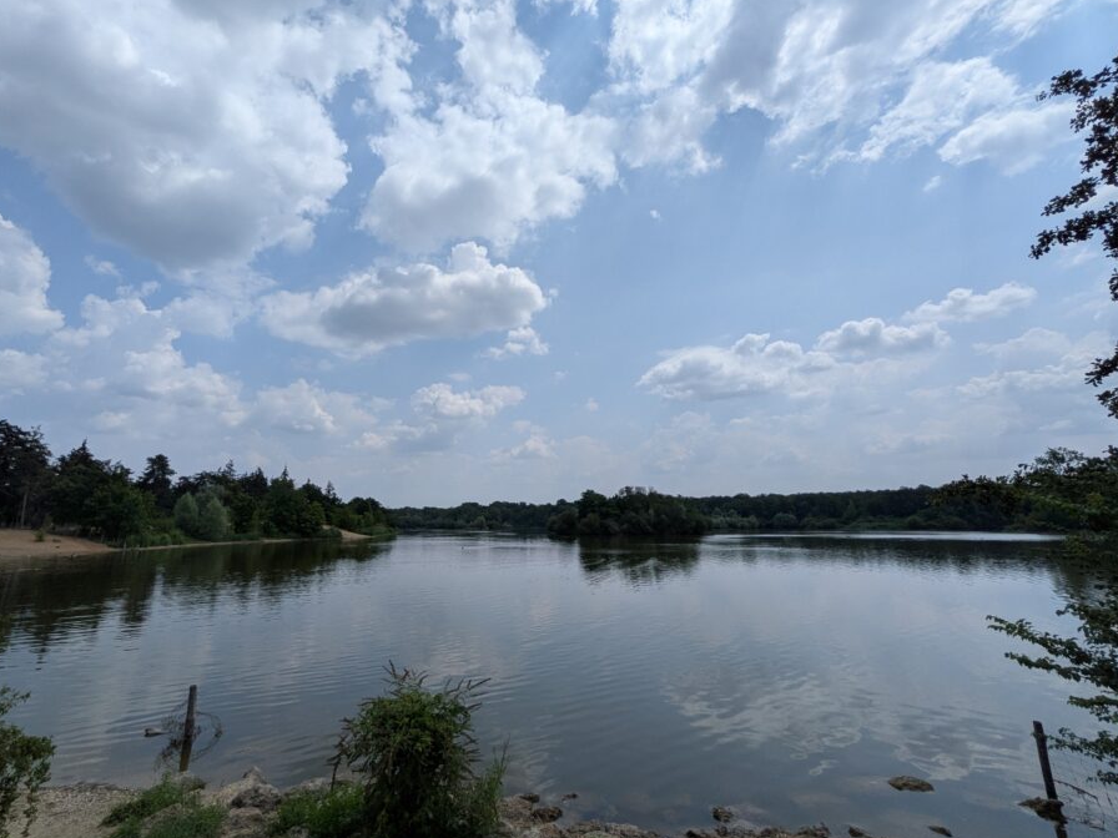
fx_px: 517
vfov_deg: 78.0
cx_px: 510
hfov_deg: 94.3
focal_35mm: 16
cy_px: 395
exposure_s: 1/4367
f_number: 2.2
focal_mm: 1.83
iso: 50
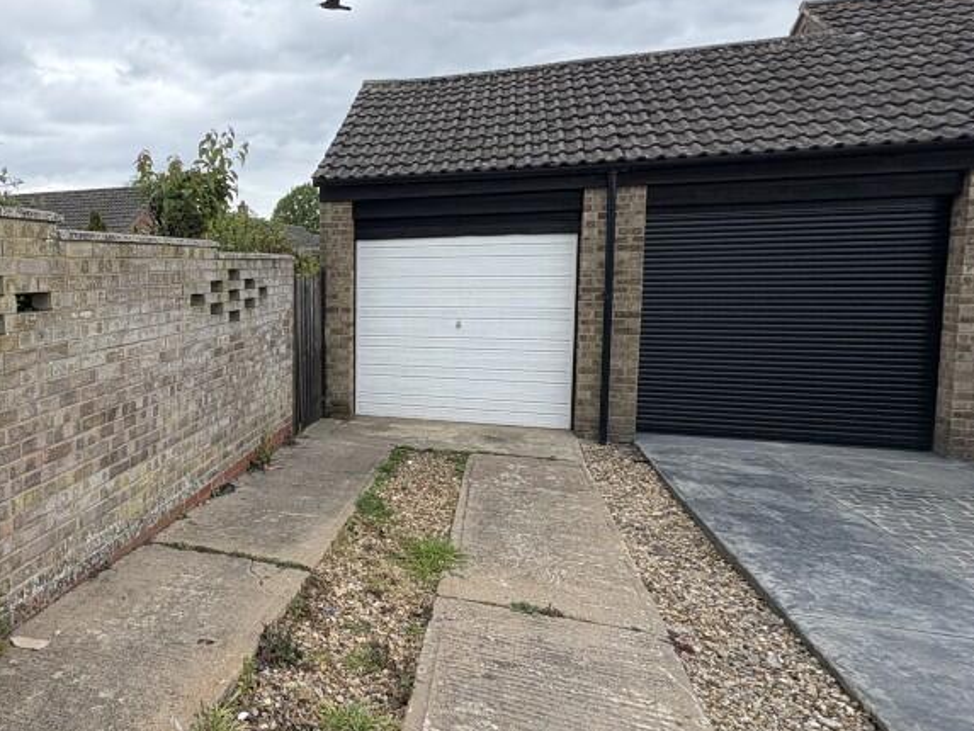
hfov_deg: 64.0
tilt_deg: -5.6
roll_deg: +1.6
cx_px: 211
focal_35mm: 25
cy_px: 335
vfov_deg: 54.8
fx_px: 704
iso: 64
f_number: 2.2
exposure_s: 1/459
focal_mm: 2.22
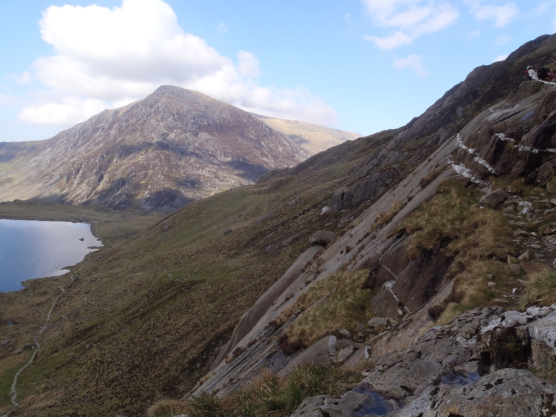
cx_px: 278
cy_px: 208
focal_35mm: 28
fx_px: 450
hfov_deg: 63.4
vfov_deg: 49.7
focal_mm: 5
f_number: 4.5
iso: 80
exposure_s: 1/320
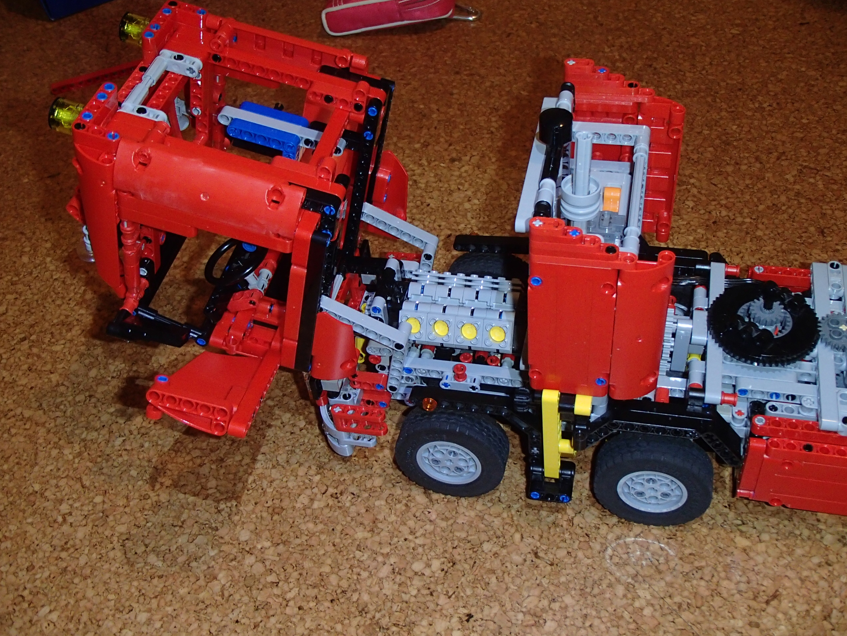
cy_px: 318
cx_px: 424
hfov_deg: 46.8
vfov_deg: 36.0
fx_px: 979
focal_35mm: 40
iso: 400
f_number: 4.7
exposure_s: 1/40
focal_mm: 7.28
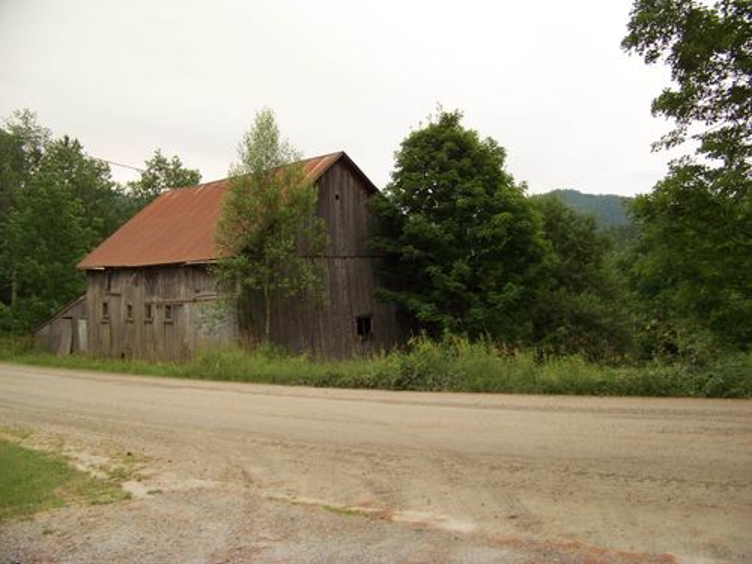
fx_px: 782
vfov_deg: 39.7
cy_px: 282
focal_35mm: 36
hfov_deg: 51.4
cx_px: 376
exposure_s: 1/250
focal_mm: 5.85
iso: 69
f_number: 2.8
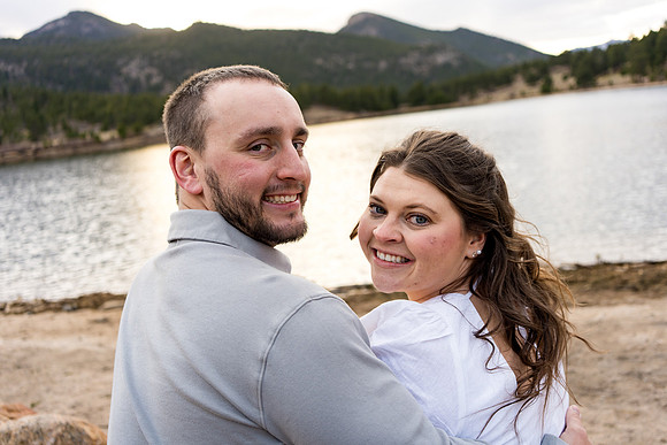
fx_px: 649
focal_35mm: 35
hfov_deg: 54.4
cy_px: 222
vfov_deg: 37.9
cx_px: 334
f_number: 4
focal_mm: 35
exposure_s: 1/125
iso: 200
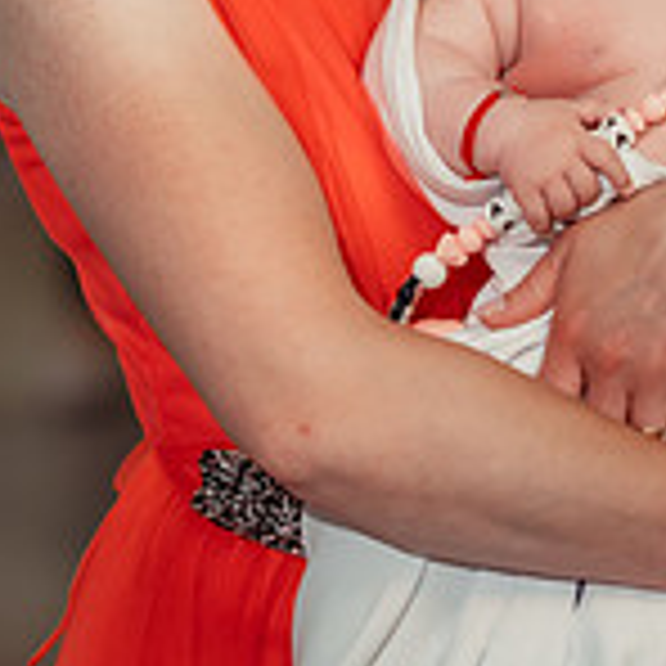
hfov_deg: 6.2
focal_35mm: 282
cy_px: -117
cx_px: -40
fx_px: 6138
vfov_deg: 6.2
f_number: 2
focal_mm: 85
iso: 1600
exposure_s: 1/250
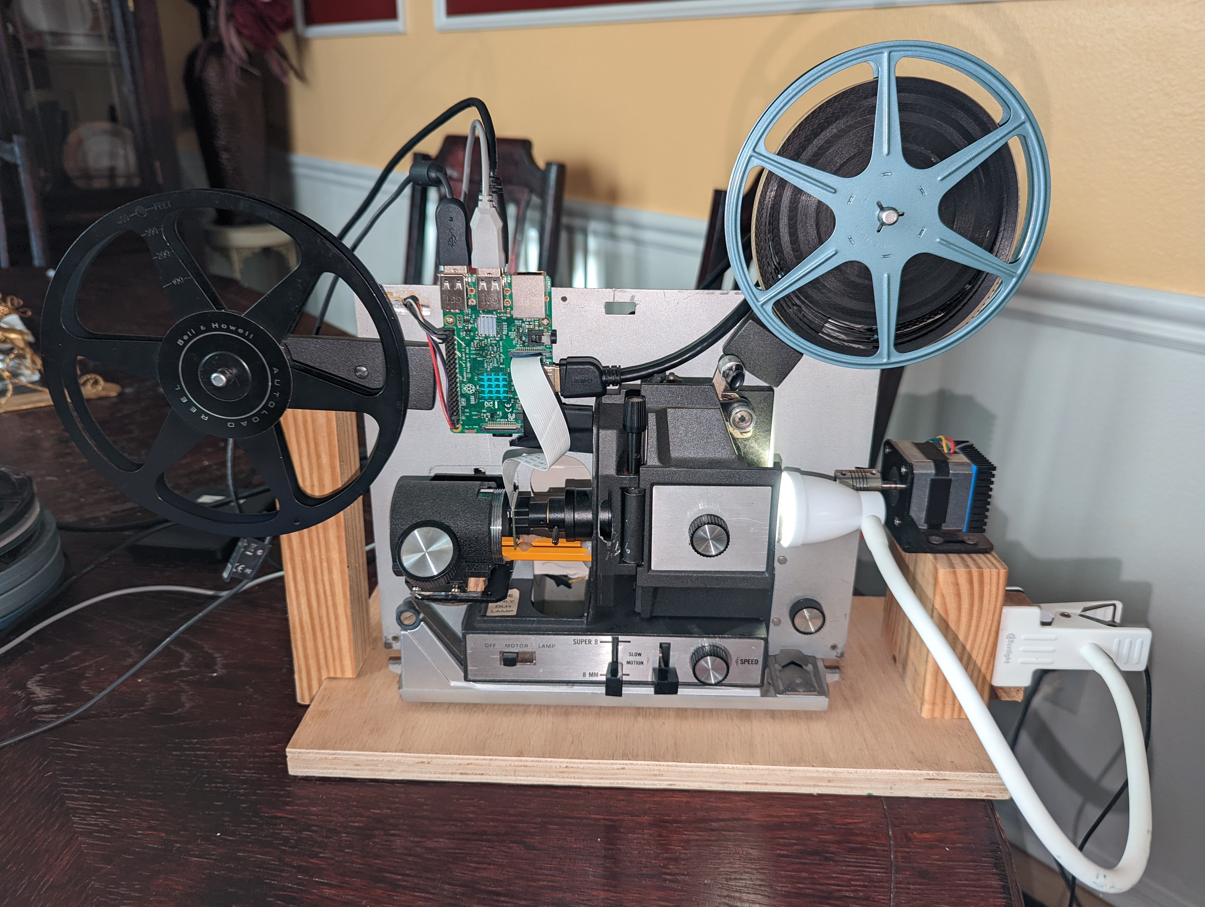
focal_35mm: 24
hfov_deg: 71.5
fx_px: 837
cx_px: 602
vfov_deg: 56.9
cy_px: 454
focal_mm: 6.81
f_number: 1.85
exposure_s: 1/26.1
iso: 91
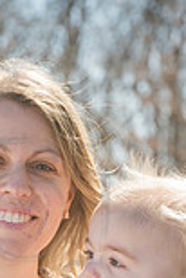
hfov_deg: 4.8
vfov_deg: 7.0
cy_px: 377
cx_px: 31
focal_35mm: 289
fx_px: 2235
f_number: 7.1
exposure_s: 1/640
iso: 400
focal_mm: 99
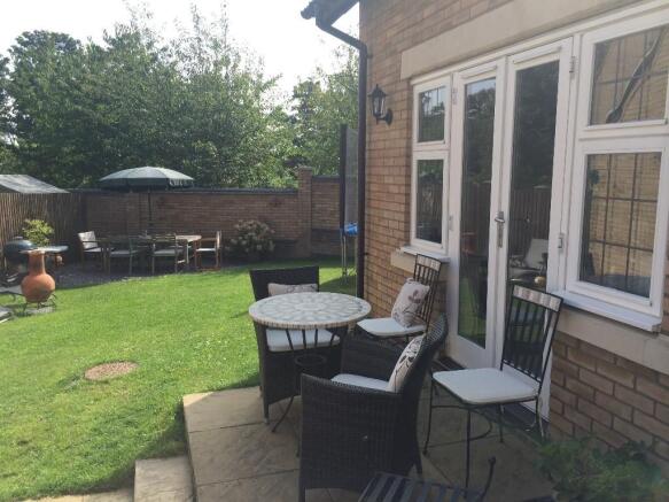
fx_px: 580
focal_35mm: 30
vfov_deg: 46.8
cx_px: 334
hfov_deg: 60.0
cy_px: 251
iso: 32
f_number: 2.2
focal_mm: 4.12
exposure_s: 1/1140
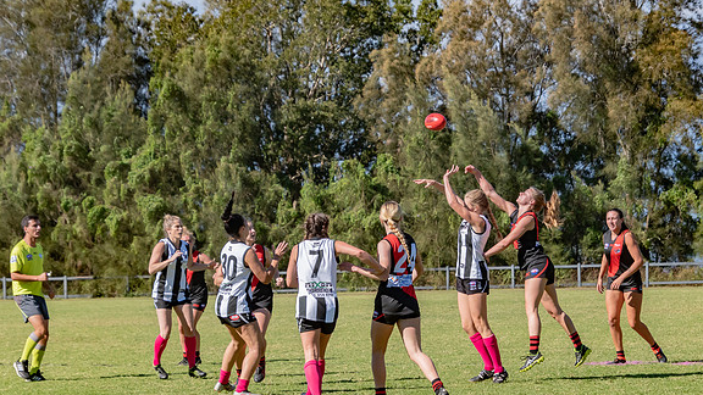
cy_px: 249
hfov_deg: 13.3
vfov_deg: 7.5
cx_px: 388
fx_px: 3020
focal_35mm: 162
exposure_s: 1/3200
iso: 800
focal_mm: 92
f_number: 6.3
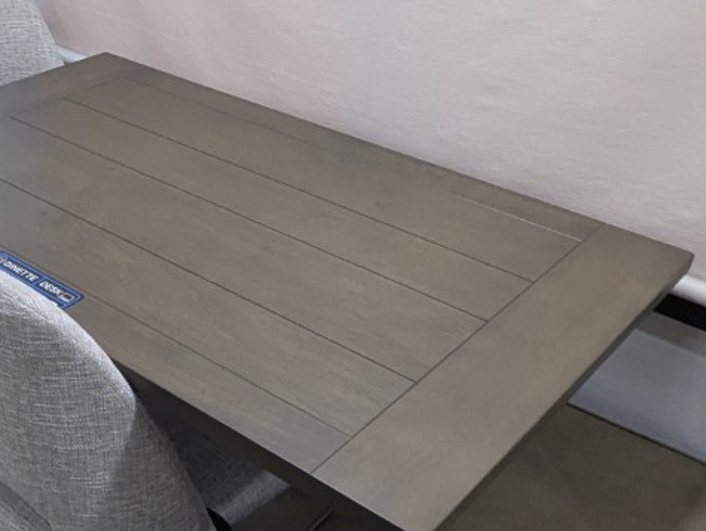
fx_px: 959
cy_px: 320
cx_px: 123
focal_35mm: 47
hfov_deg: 38.6
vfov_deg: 30.8
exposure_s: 1/71
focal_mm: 2.35
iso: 414
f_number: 2.2
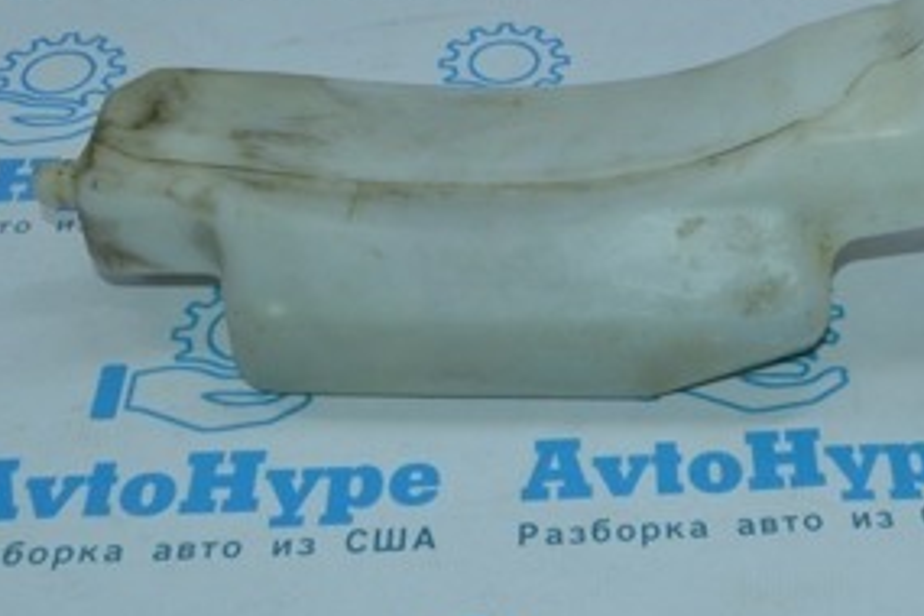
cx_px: 694
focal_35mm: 74
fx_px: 1899
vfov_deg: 18.2
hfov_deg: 27.0
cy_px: 92
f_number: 16
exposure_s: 1/80
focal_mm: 22
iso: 1250
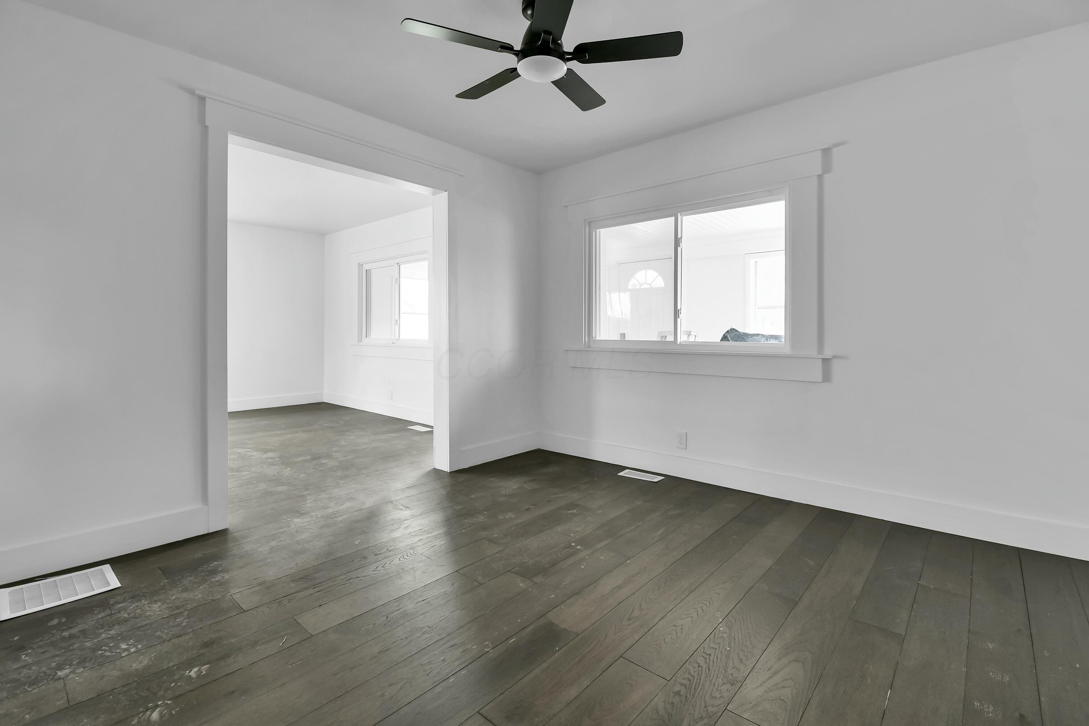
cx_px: 544
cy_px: 363
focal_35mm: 15
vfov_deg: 77.3
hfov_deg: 100.4
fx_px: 454
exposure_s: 1/10
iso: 800
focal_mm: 10
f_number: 7.1
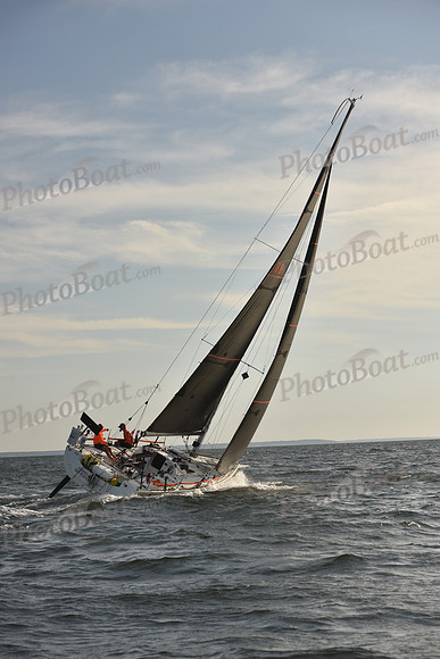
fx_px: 1282
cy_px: 330
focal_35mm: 70
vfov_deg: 28.8
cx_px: 220
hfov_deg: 19.5
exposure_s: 1/1000
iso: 250
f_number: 5.6
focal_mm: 70
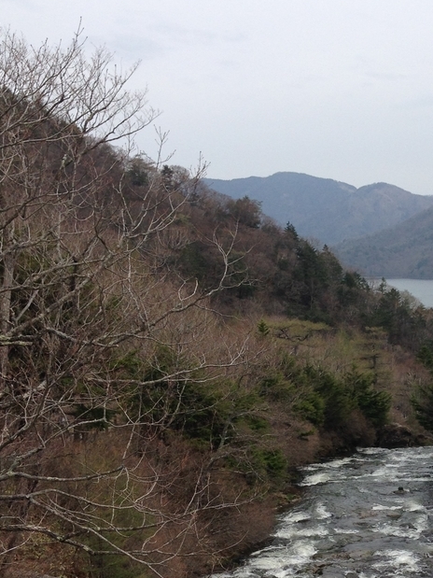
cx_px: 394
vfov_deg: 29.5
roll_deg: +0.5
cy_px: 470
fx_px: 1068
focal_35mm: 64
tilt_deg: -10.4
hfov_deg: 22.3
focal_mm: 4.12
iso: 50
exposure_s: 1/1355
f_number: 2.4
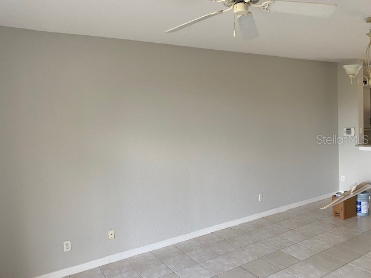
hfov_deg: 67.3
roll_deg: +3.4
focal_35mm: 26
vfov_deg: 53.1
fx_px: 279
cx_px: 186
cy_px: 139
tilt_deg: -3.1
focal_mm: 4.25
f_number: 1.8
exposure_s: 1/73
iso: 125
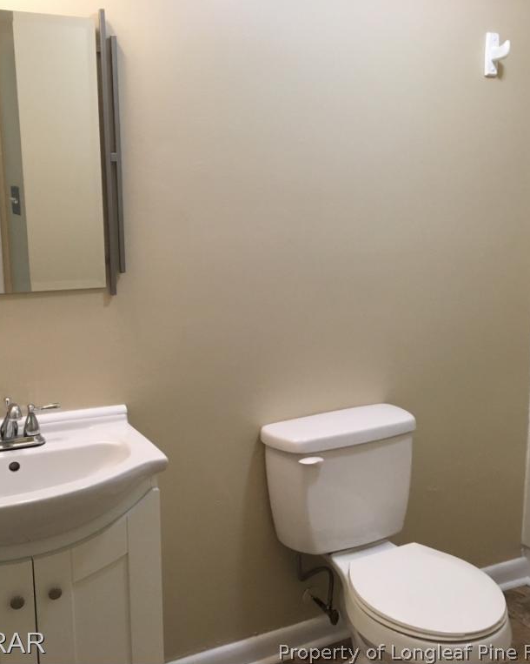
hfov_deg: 39.1
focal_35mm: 38
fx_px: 745
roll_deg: +0.2
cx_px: 256
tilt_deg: -11.7
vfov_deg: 47.9
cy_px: 332
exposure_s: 1/30
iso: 100
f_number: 2.2
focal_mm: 4.15
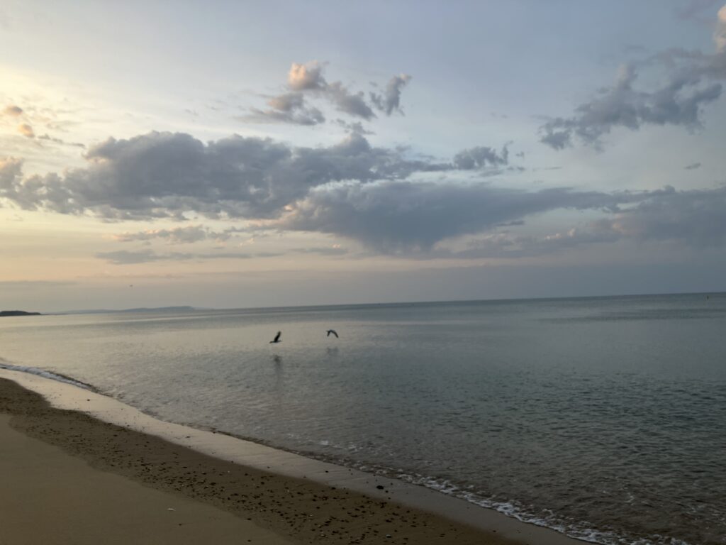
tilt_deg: +3.6
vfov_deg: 49.7
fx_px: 587
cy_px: 272
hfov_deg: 63.4
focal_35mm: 28
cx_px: 363
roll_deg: +0.4
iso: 25
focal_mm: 3.99
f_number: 1.8
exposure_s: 1/121
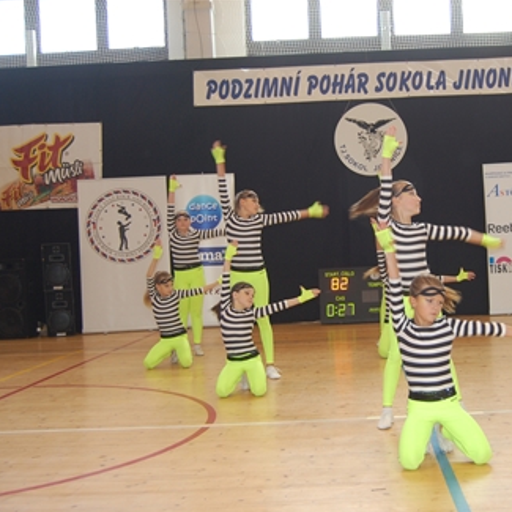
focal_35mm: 51
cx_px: 348
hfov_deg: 33.1
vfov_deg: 33.4
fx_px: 853
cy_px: 258
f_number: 4
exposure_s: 1/60
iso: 400
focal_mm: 26
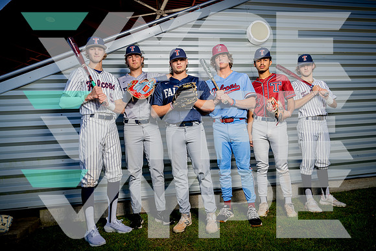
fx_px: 251
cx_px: 188
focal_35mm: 24
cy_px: 126
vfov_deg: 53.2
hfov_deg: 73.7
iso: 125
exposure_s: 1/250
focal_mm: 24
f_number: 8
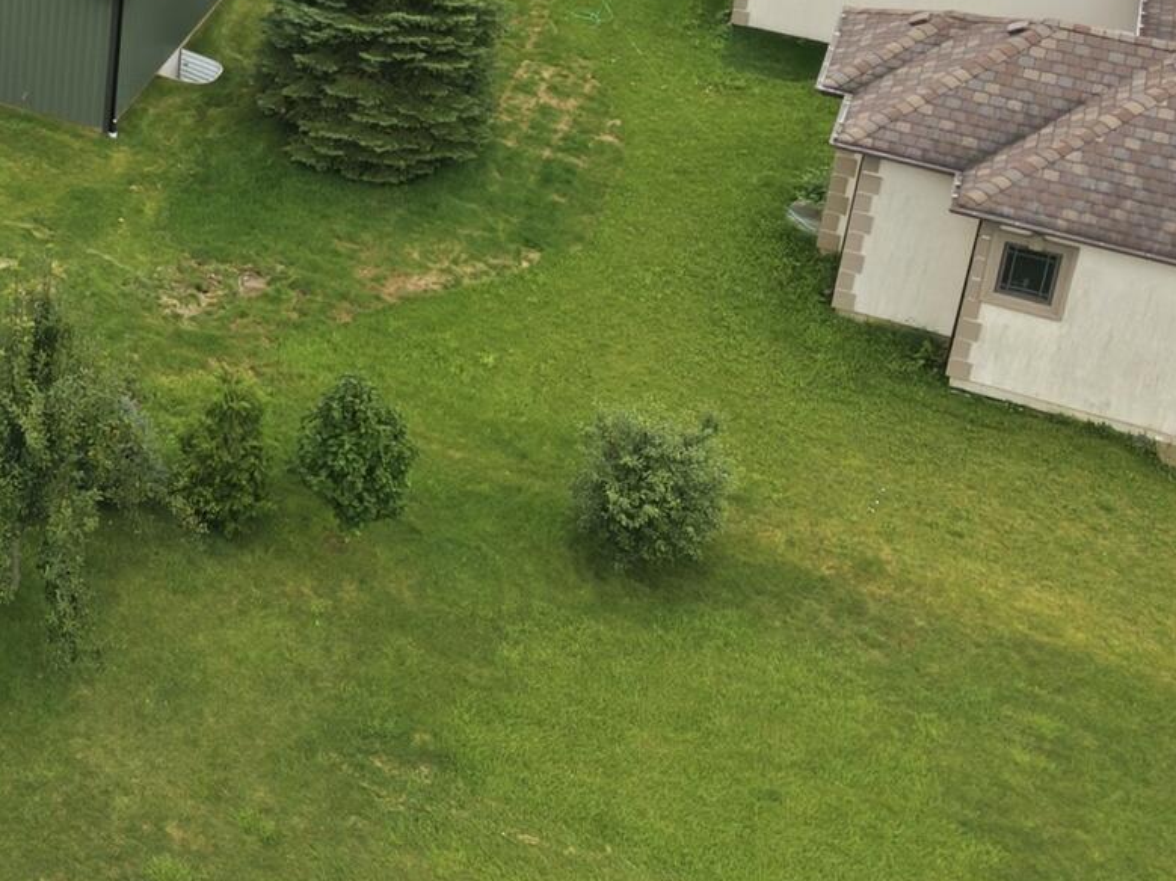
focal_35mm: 77
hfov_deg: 22.6
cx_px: -362
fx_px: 2615
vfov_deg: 18.3
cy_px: -130
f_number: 1.8
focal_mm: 8.7
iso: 170
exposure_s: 1/1500
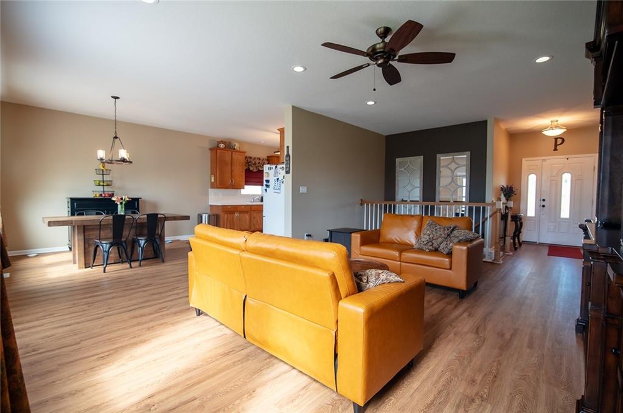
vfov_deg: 73.6
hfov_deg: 96.8
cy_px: 206
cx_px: 312
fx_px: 277
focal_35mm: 16
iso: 400
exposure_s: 1/160
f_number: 4
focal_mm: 16
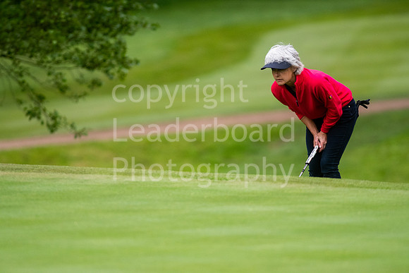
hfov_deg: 4.6
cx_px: 204
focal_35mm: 450
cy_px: 136
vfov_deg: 3.1
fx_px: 5113
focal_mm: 300
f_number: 3.2
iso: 1600
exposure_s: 1/1600
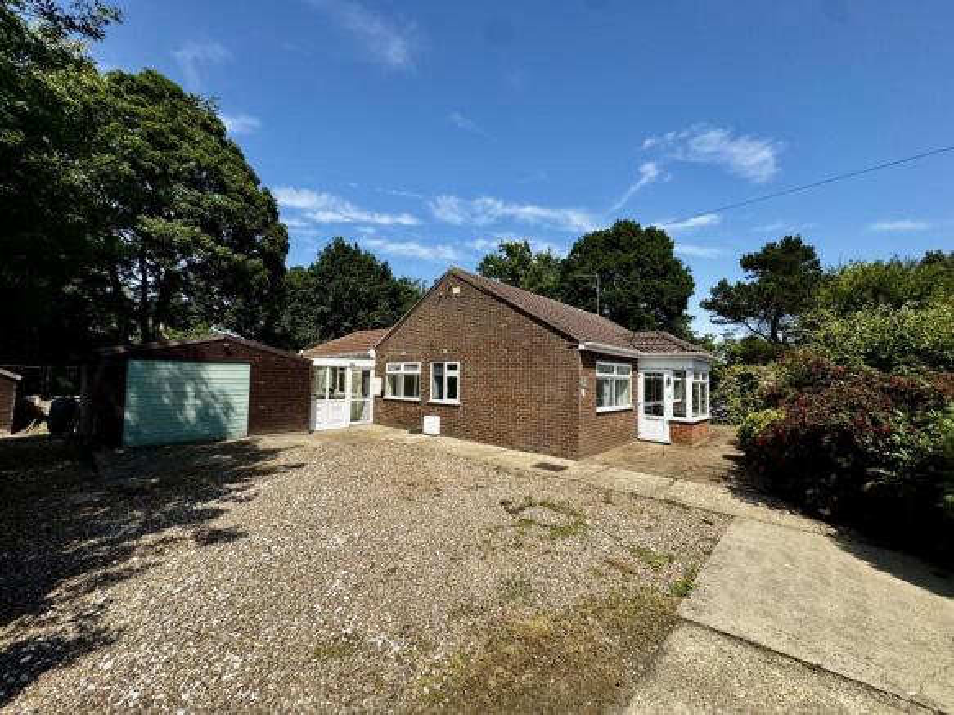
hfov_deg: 102.1
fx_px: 386
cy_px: 358
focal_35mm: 14
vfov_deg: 85.7
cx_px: 477
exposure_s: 1/2083
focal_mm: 2.22
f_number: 2.2
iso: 40
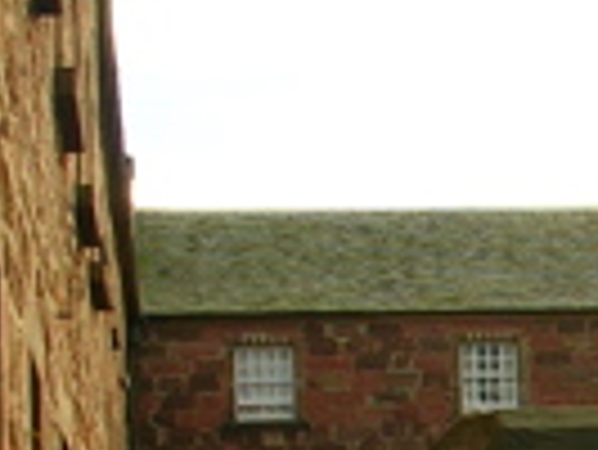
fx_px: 3164
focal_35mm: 183
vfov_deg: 8.1
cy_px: 531
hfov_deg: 10.1
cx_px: 1106
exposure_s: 1/110
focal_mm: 5.8
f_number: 5.6
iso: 50
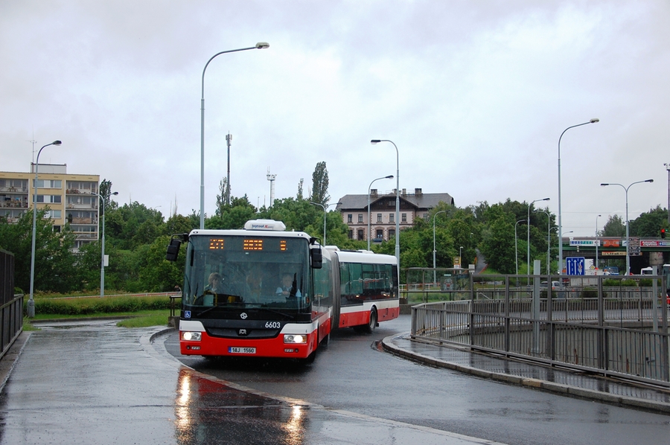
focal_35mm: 48
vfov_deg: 28.0
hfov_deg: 41.2
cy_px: 222
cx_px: 335
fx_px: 892
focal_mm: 32
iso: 400
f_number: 4.2
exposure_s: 1/800
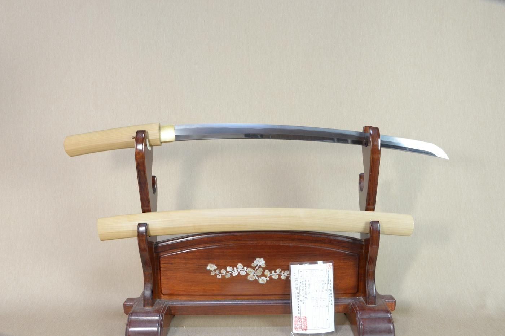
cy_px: 168
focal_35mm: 30
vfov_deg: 43.5
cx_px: 252
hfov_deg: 62.0
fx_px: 420
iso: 400
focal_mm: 20
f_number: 11
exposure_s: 1/2
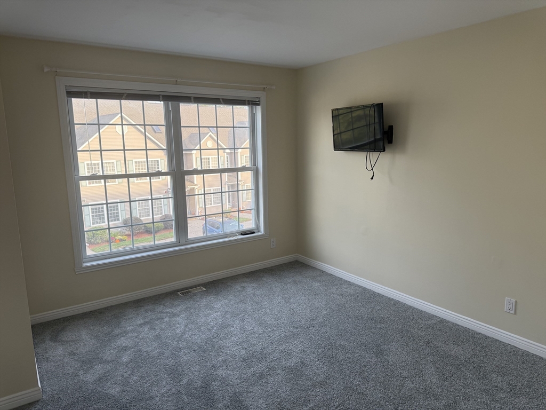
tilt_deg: -9.2
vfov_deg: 56.8
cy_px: 205
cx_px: 273
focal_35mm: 24
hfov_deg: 71.6
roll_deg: +0.9
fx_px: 379
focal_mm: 6.76
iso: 125
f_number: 1.78
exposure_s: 1/204
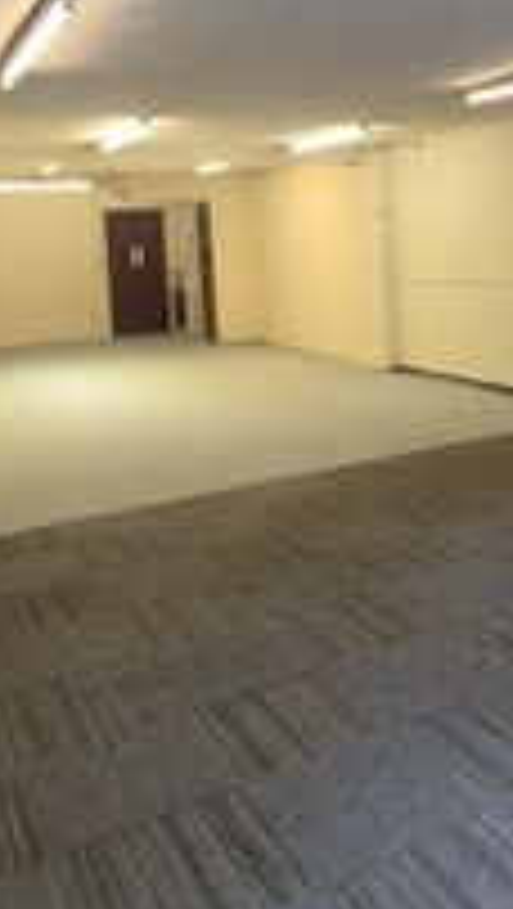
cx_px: 446
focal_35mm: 28
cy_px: 302
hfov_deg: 39.1
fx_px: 675
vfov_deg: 66.0
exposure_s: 1/50
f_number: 2.2
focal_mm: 1.74
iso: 50
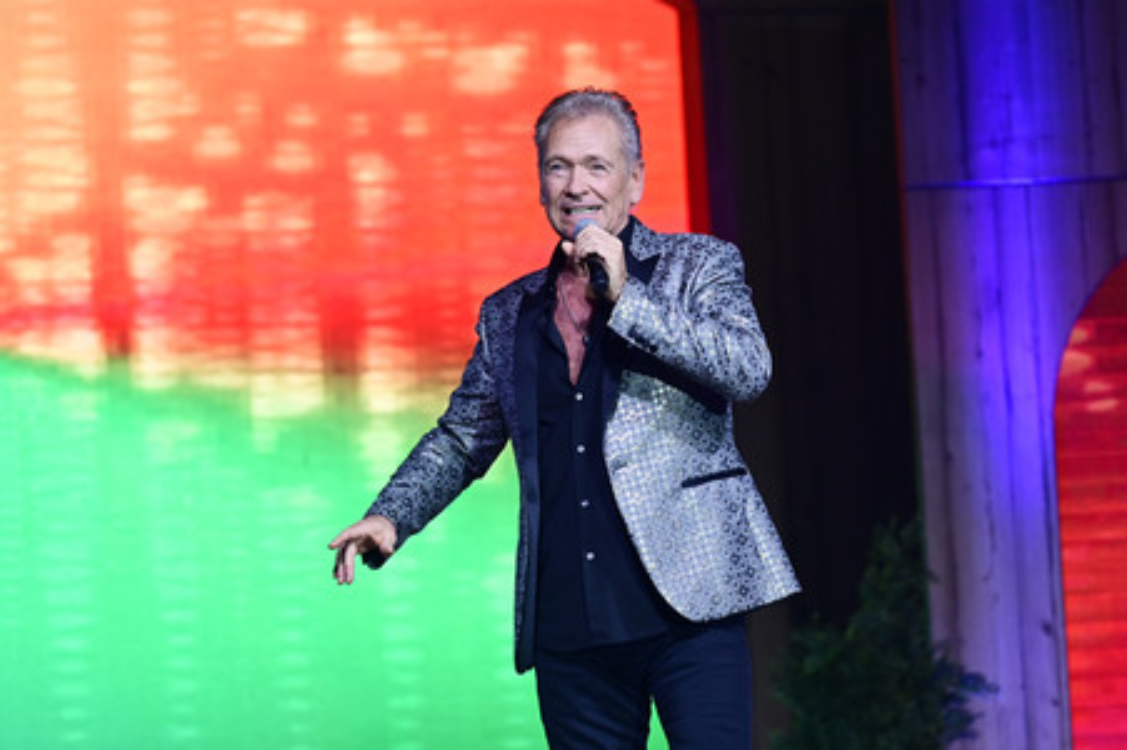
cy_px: 375
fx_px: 6256
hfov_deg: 10.3
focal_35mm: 200
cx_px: 564
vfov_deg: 6.9
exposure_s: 1/400
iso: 1600
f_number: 3.5
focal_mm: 200
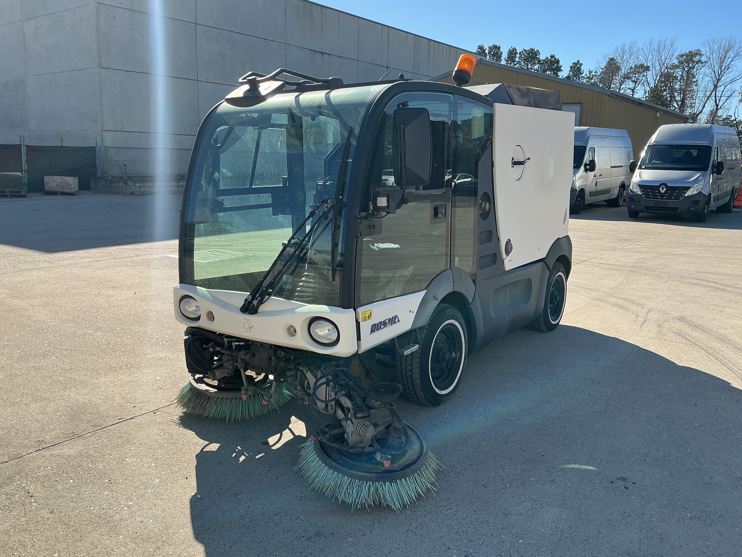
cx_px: 371
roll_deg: -2.2
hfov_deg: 61.7
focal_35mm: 29
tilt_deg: -11.8
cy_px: 278
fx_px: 622
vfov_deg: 48.2
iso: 25
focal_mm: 3
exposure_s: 1/1412
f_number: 1.8
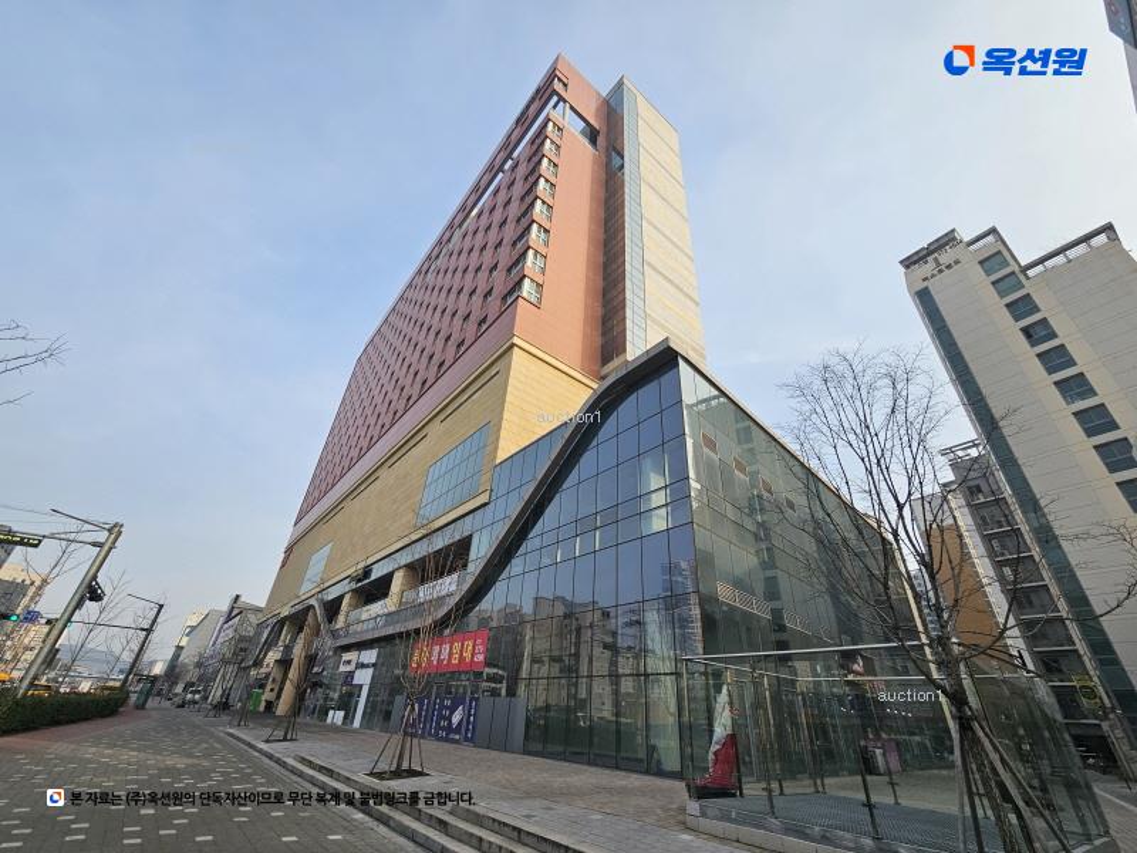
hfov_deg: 106.2
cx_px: 568
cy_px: 426
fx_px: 427
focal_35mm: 13
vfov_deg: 89.9
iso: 50
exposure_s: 1/1480
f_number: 2.2
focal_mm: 2.2
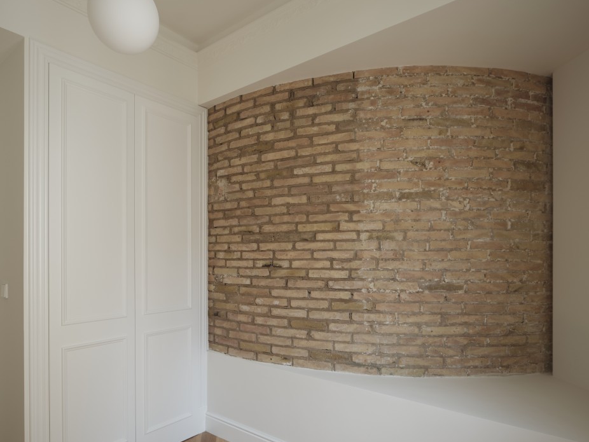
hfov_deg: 78.9
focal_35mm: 21
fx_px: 357
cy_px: 238
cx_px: 275
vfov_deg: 63.4
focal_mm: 24
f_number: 11
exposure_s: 1/30
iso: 400
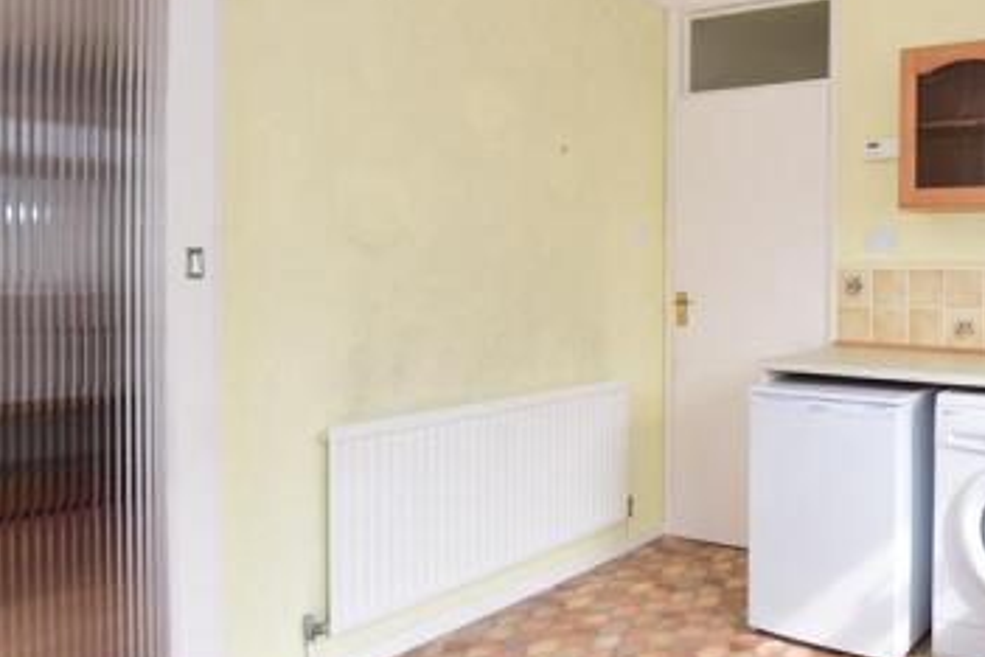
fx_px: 766
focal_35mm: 28
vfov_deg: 46.2
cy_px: 277
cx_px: 842
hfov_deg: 58.3
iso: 400
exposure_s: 1/40
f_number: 8
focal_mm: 10
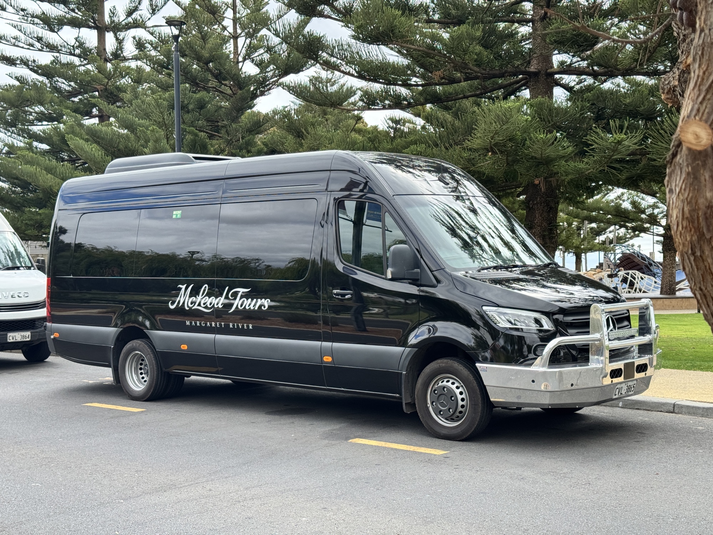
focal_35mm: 48
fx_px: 989
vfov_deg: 30.3
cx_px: 356
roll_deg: +0.4
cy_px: 268
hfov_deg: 39.7
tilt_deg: +0.6
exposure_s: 1/1152
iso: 64
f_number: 1.78
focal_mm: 6.76
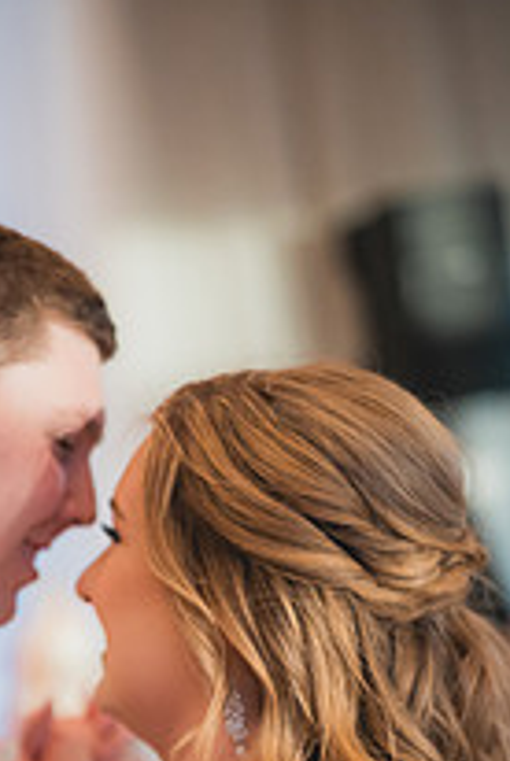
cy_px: 757
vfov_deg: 18.3
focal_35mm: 109
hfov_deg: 12.5
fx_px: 2308
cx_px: 44
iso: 1250
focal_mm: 50
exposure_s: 1/1250
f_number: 1.4
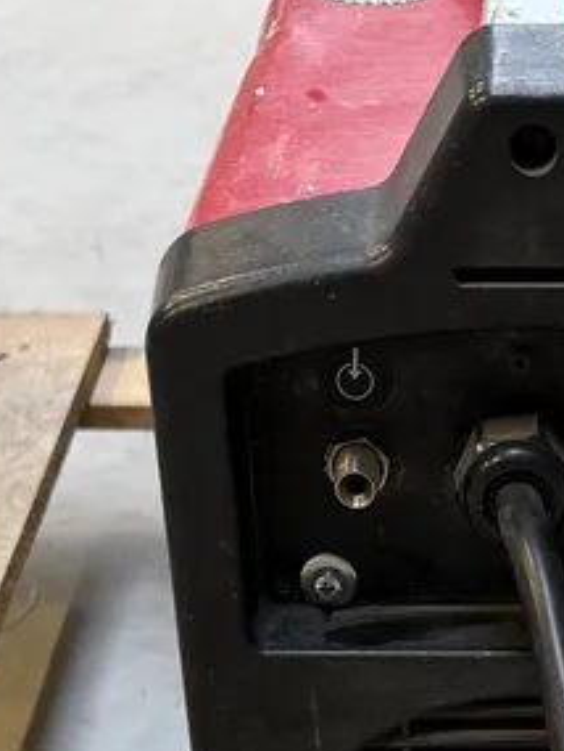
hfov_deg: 14.5
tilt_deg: -38.8
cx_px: 517
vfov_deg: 17.8
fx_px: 2192
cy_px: 1065
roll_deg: -1.3
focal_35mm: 101
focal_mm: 6.76
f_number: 1.78
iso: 160
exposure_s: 1/50
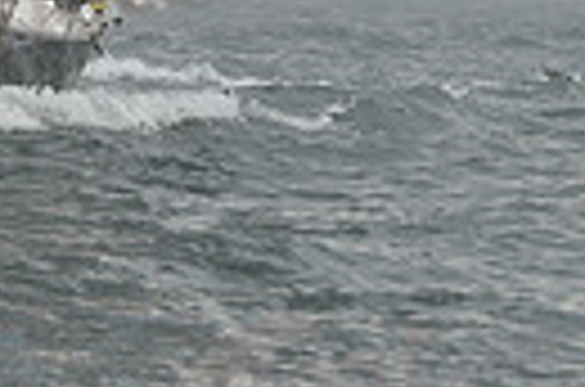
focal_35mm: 1164
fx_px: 18869
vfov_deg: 1.2
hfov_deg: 1.8
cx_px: -306
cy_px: -218
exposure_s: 1/800
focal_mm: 260
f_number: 7.1
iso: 280
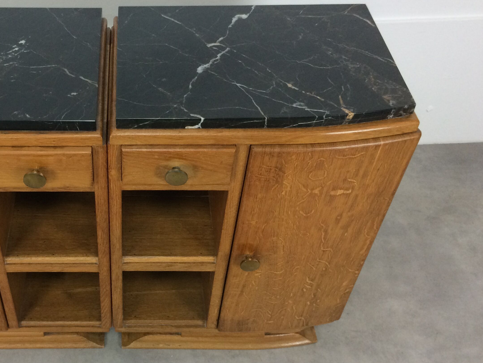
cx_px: 125
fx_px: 614
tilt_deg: -43.2
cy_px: 173
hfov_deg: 41.8
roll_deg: -1.3
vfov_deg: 32.9
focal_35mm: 44
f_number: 2.2
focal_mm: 4.15
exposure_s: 1/33
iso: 80
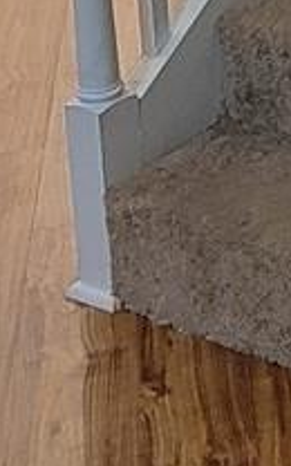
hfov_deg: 10.3
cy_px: -314
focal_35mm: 106
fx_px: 1345
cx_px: 743
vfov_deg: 17.0
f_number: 2.2
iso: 250
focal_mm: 2.2
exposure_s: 1/60
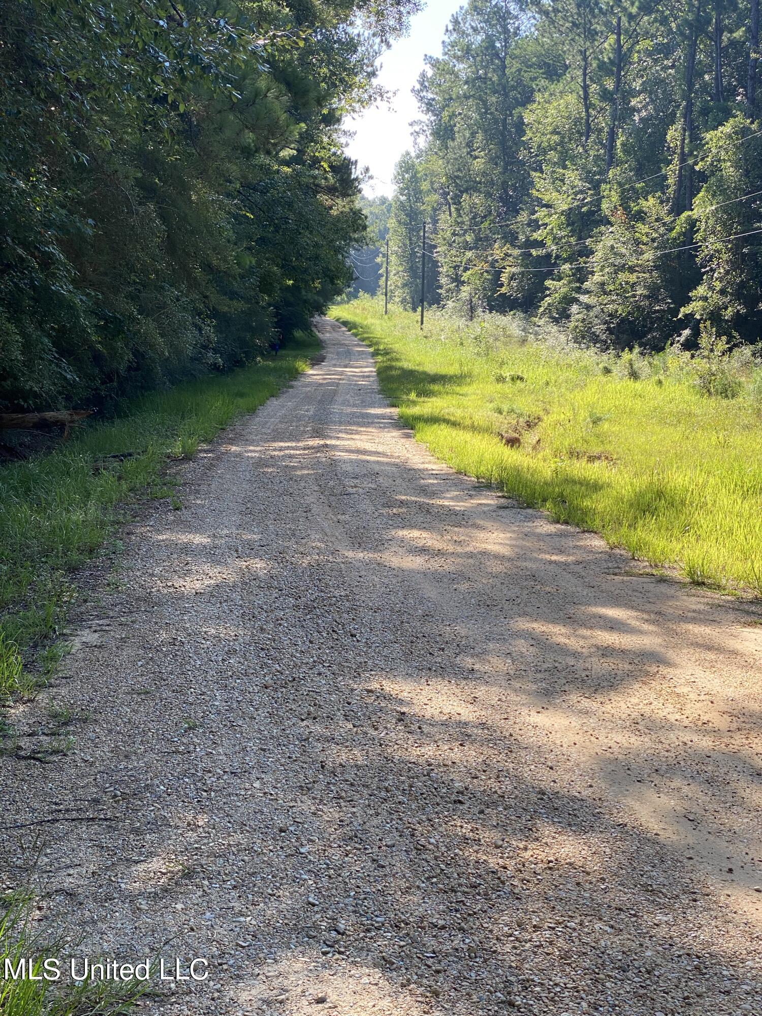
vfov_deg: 36.8
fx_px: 1526
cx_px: 381
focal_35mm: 52
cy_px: 508
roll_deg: -1.9
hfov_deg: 28.0
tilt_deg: -9.4
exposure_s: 1/378
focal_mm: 6
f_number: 2
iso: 20
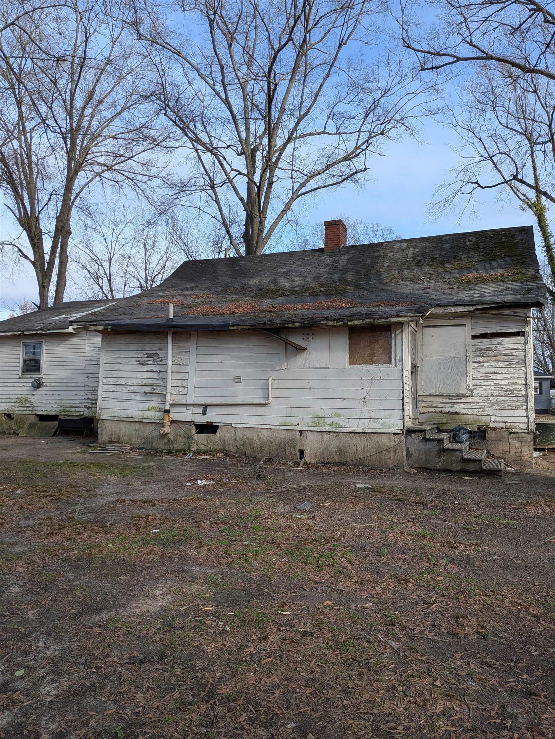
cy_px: 370
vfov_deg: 71.6
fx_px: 513
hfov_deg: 56.8
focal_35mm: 24
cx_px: 278
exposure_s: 1/936
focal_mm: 4.53
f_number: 1.7
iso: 29
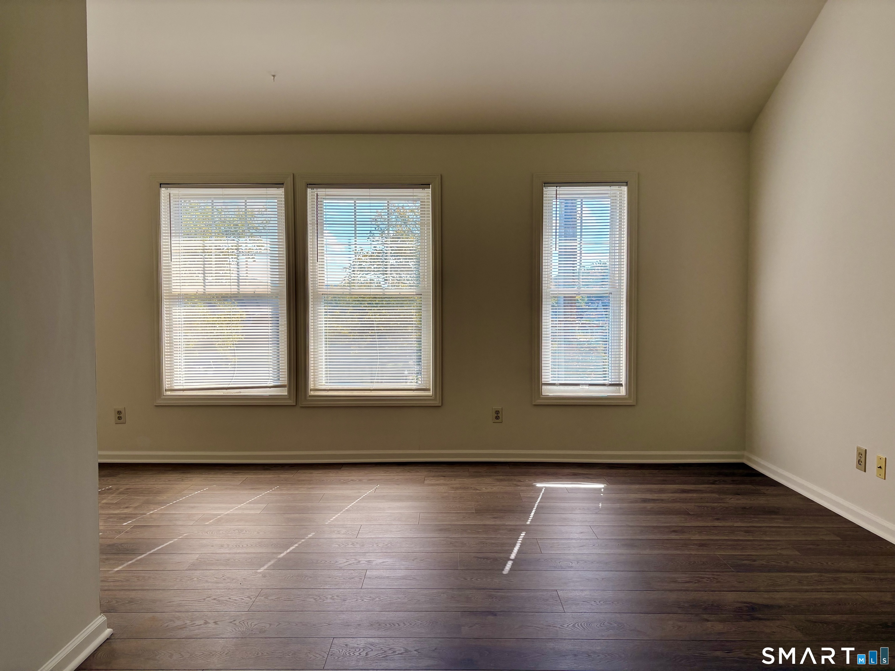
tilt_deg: -2.1
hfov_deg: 67.3
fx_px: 672
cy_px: 336
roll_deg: +0.1
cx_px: 448
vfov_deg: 53.1
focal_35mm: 26
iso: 64
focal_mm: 5.96
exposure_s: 1/680
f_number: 1.6
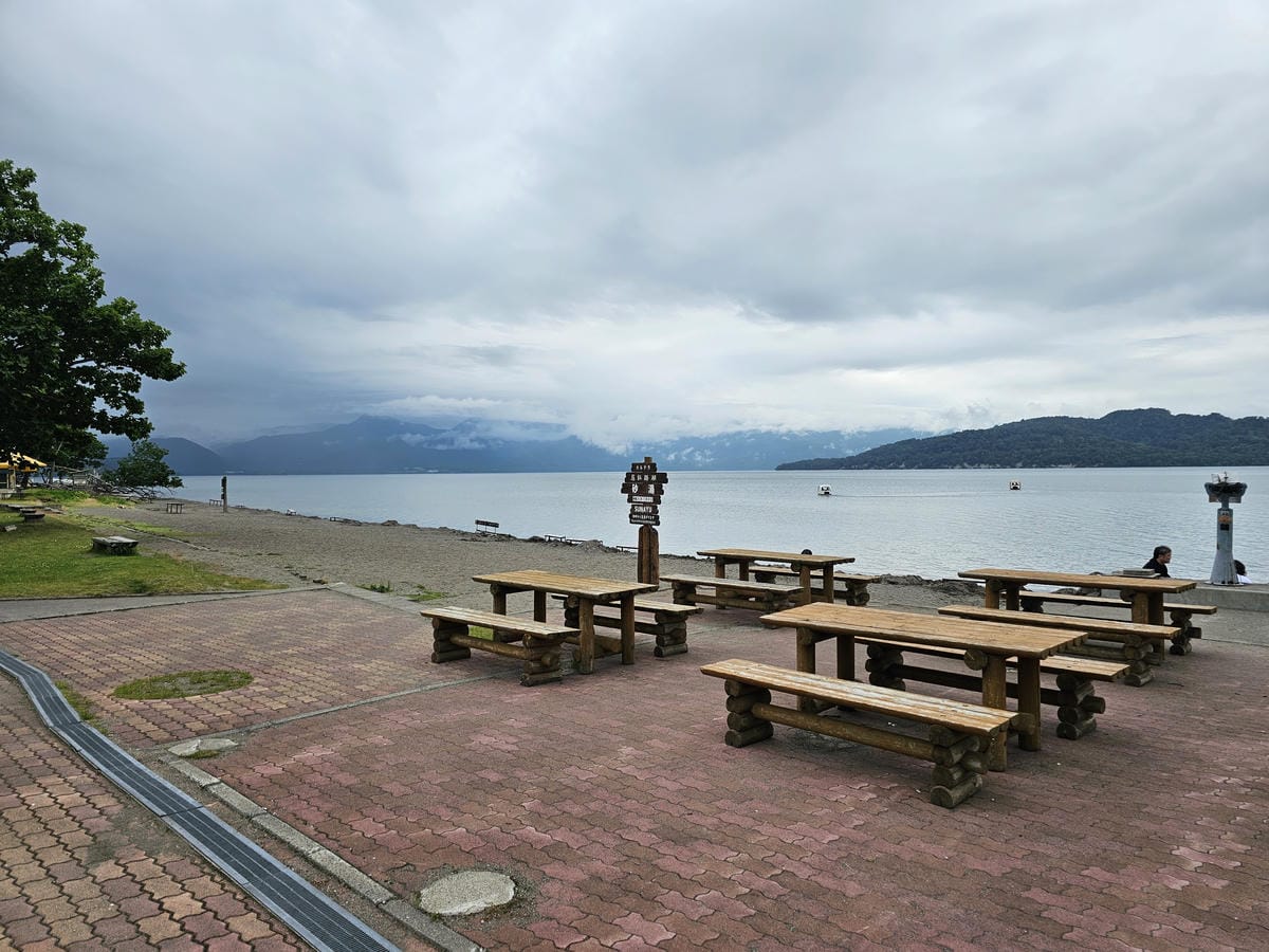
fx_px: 843
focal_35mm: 23
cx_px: 634
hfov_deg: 73.9
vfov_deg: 58.9
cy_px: 476
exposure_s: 1/370
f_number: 1.7
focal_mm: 6.3
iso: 10
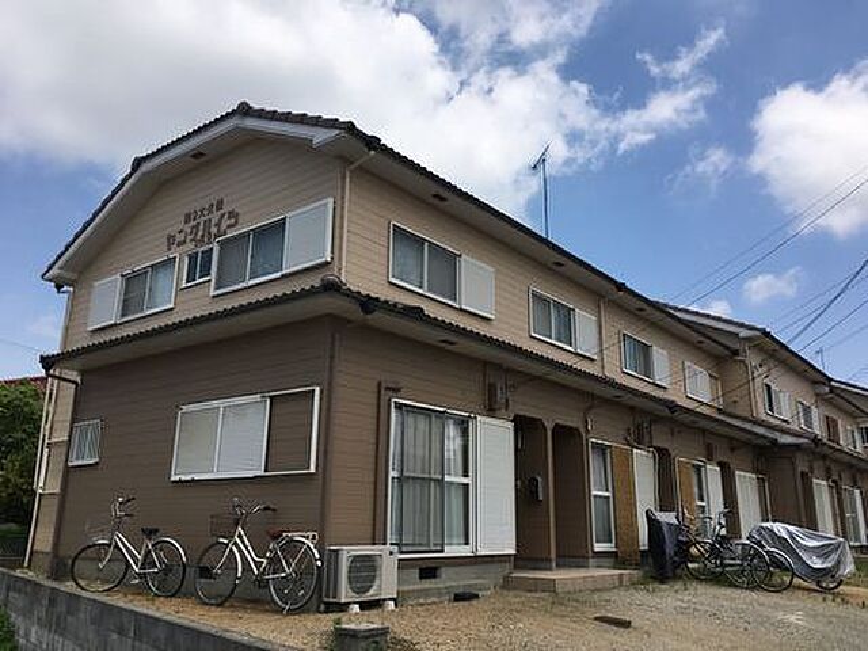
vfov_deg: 48.2
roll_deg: -0.2
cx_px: 434
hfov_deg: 61.7
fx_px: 727
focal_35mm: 29
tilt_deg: +17.0
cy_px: 326
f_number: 2.2
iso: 25
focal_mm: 4.15
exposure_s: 1/1672
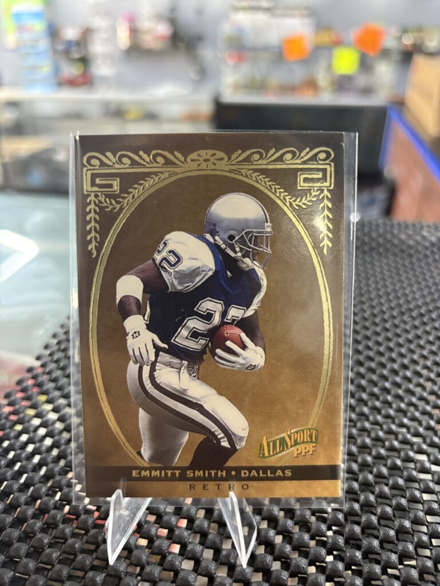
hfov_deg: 53.1
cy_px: 293
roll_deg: +0.5
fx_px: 441
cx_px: 220
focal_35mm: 26
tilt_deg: -30.2
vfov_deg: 67.3
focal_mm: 5.96
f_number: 1.6
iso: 500
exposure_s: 1/60
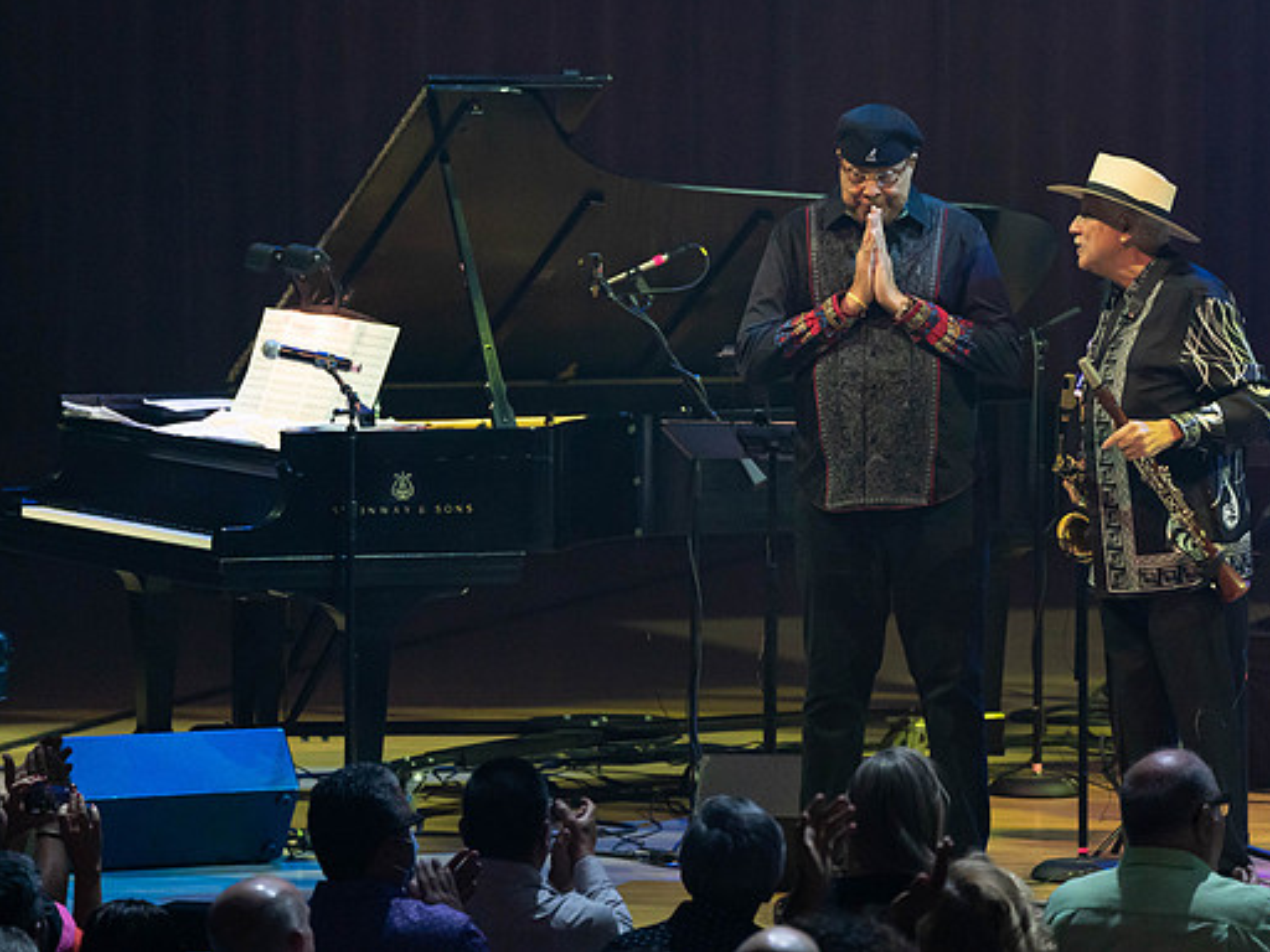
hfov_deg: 5.5
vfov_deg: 4.1
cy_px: 361
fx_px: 13244
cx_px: 848
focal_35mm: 361
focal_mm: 268
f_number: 5.6
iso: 2500
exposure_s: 1/250
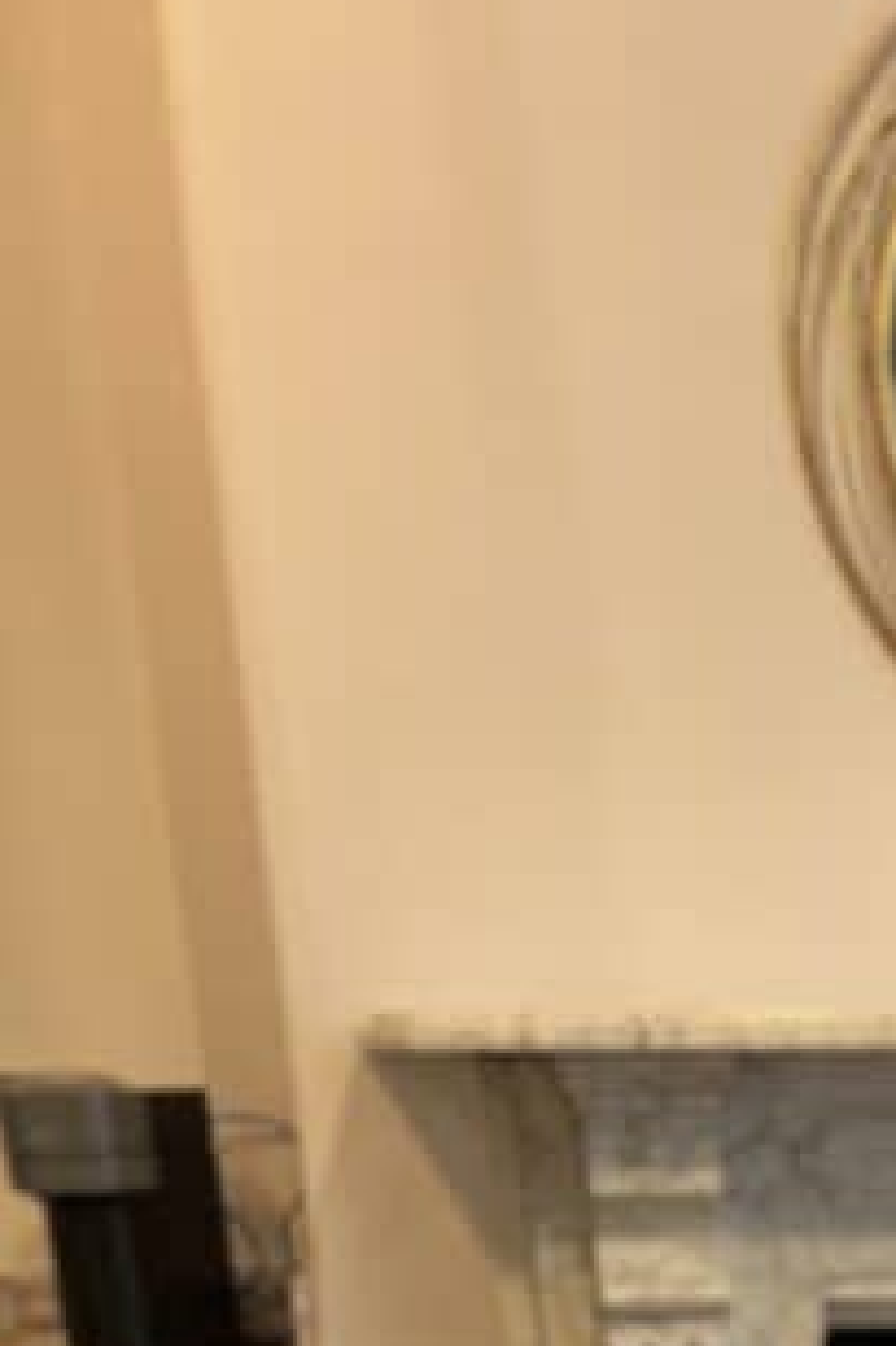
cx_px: 1674
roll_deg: +0.1
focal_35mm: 90
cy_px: 2098
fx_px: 3364
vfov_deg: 19.4
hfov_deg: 13.4
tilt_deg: -17.8
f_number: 1.5
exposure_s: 1/50
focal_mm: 5.7
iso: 250
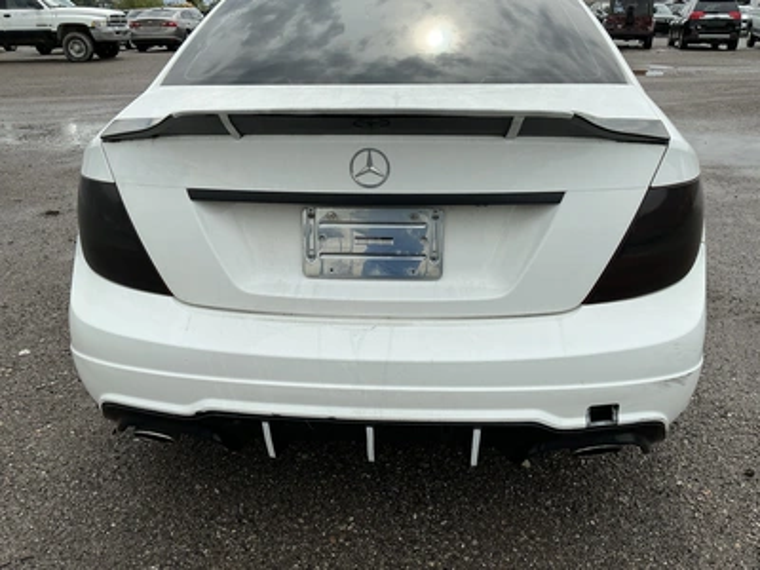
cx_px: 380
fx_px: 615
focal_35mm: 28
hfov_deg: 63.4
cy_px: 285
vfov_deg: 49.7
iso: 25
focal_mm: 3
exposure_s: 1/1786
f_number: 1.8
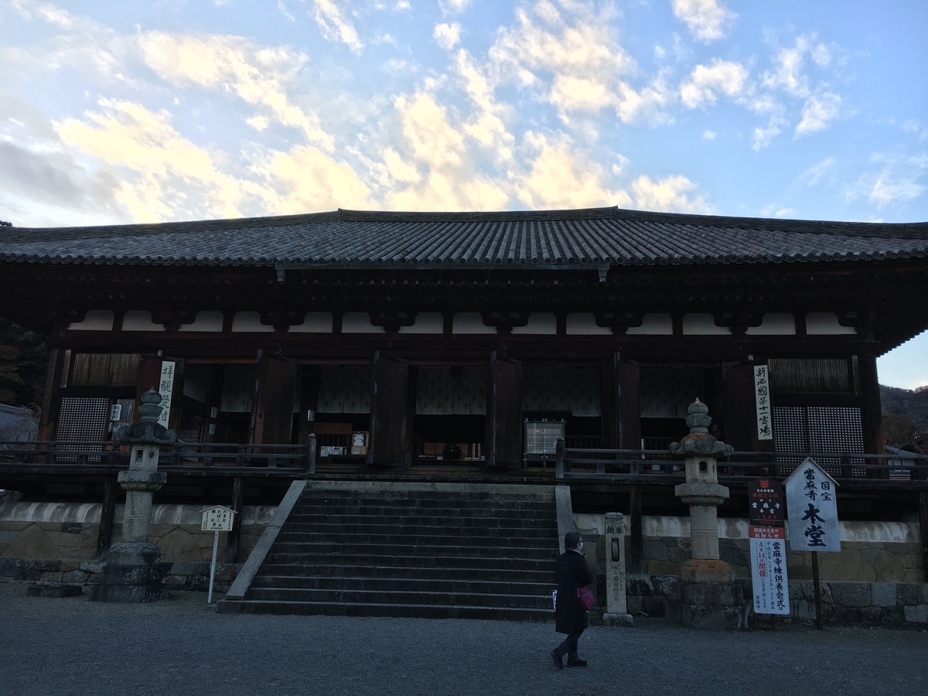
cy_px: 348
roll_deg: -2.5
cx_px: 464
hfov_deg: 61.7
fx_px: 777
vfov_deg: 48.2
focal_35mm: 29
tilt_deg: +13.6
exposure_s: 1/330
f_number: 2.2
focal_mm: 4.15
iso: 25
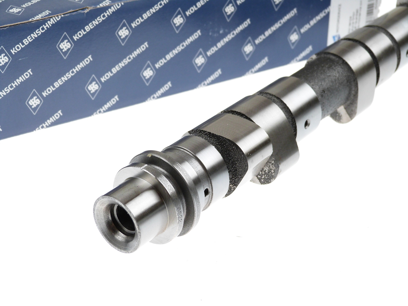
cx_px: 204
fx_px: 813
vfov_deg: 21.3
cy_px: 153
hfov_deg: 28.2
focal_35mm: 69
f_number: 3.3
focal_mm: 12.4
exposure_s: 1/80
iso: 100
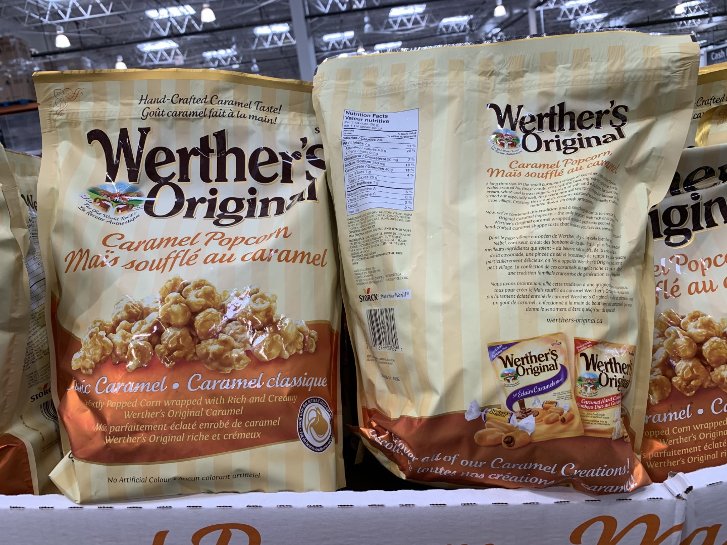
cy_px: 272
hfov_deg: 67.3
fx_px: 546
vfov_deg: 53.1
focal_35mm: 26
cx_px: 364
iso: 64
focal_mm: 4.25
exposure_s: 1/120
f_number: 1.8
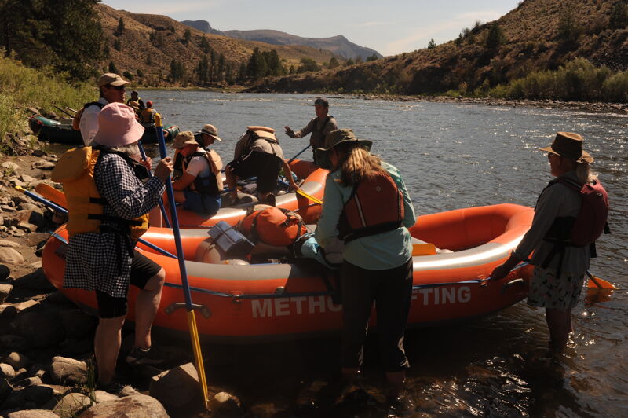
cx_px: 314
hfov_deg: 54.5
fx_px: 610
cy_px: 209
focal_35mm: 35
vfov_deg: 37.8
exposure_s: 1/320
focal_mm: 35
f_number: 13
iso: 200
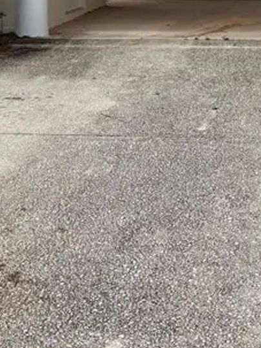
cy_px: -50
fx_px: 664
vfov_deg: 26.7
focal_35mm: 66
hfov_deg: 21.6
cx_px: 248
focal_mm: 5.96
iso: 50
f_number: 1.6
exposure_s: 1/3831
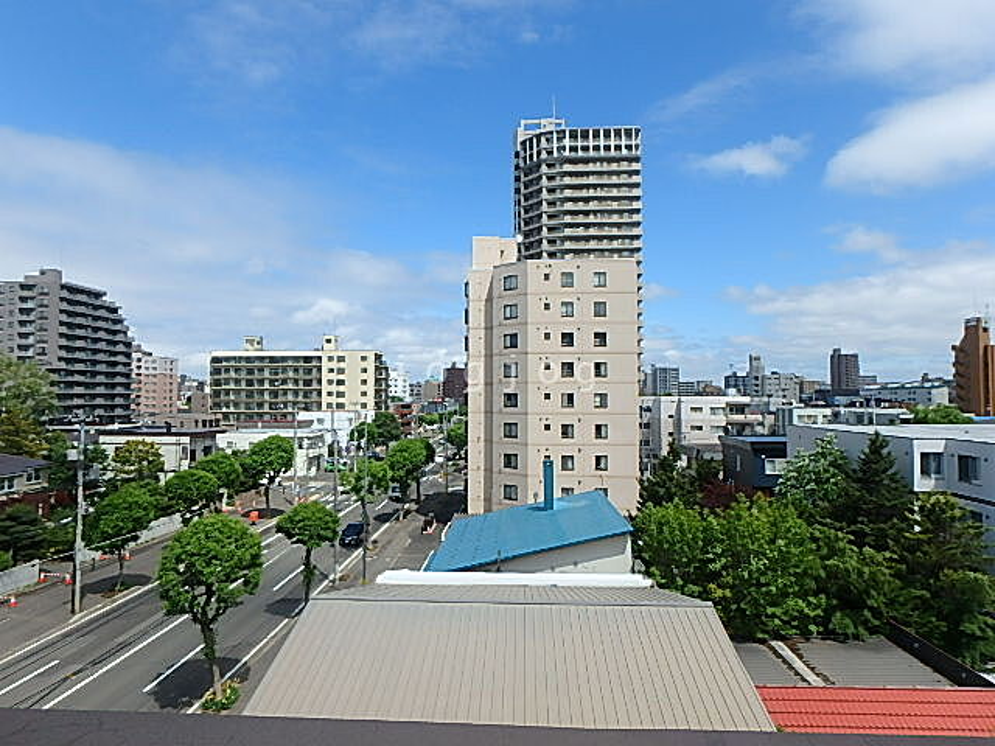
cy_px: 373
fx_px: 604
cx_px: 498
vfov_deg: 63.4
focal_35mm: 21
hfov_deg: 79.0
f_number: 6
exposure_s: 1/640
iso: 125
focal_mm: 3.7
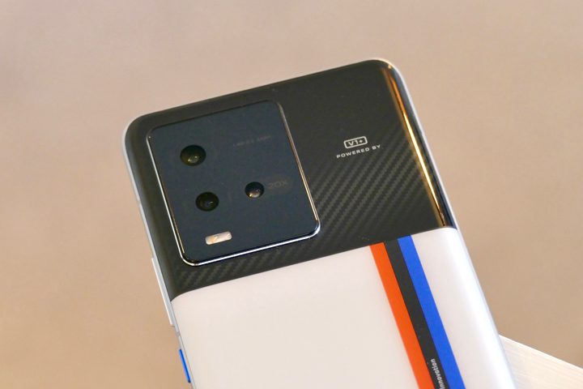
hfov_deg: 12.5
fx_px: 2656
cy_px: 194
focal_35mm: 164
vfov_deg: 8.4
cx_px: 292
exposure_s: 1/30
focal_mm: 59.97
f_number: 4
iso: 1600
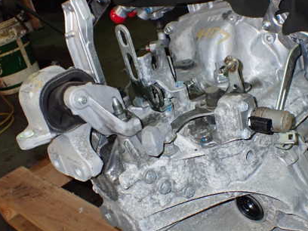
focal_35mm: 53
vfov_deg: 27.5
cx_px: 180
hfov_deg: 36.1
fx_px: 472
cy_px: 130
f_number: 7.1
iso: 800
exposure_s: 1/40
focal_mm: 6.37
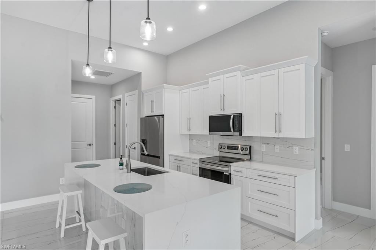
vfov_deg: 60.7
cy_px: 125
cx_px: 188
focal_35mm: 20
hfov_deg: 82.6
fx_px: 214
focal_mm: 20.5
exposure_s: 1/40
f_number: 8
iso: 400
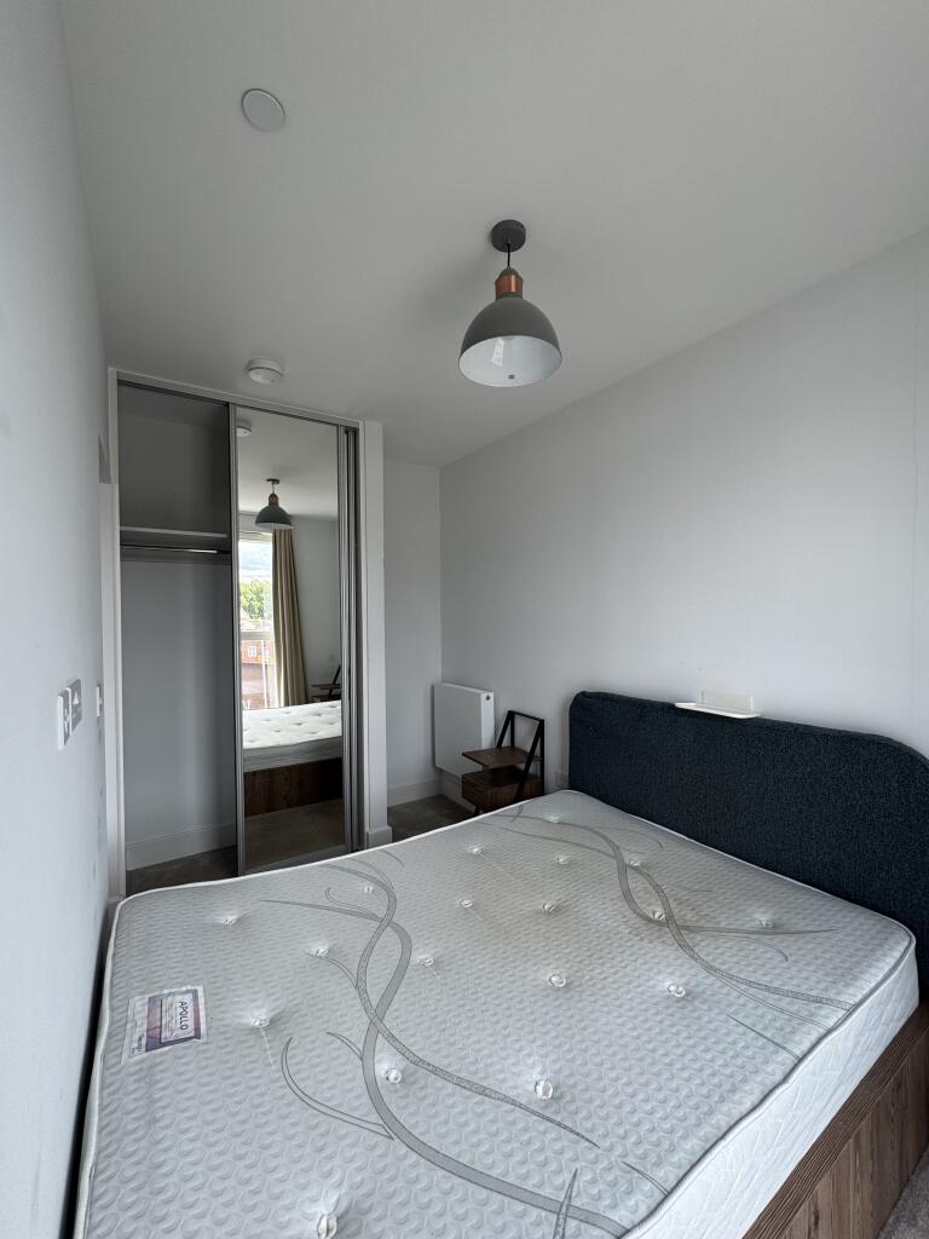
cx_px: 464
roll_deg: +0.4
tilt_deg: -0.7
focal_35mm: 14
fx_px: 501
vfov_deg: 102.1
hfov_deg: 85.7
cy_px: 620
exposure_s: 1/99
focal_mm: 2.22
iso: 50
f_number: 2.2
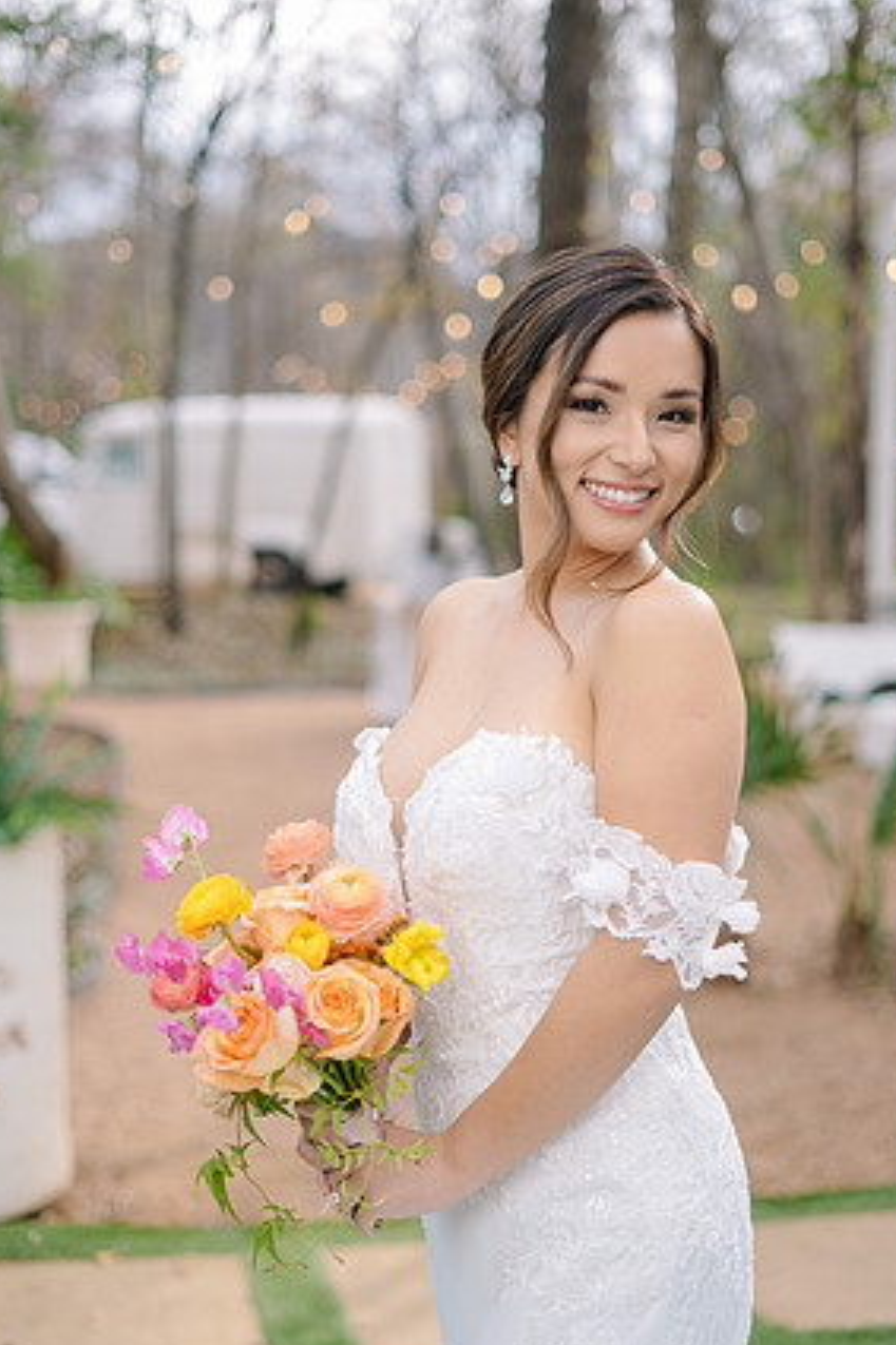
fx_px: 1980
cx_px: 456
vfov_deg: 37.5
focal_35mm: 53
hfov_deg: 25.5
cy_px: 709
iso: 50
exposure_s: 1/200
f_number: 2
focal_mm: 50
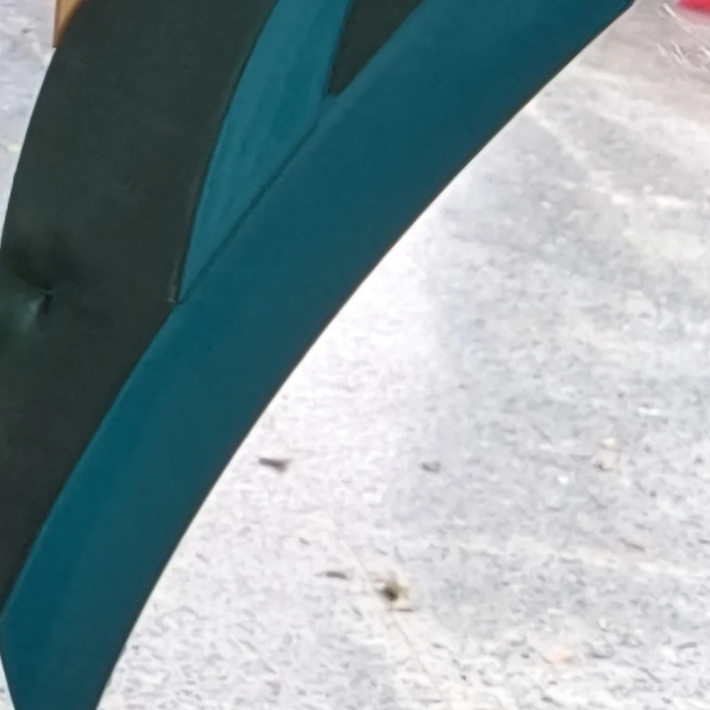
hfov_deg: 12.0
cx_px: 1426
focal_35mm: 129
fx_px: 2993
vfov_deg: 13.5
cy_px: 434
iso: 125
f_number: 16
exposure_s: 1/100
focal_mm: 3.09
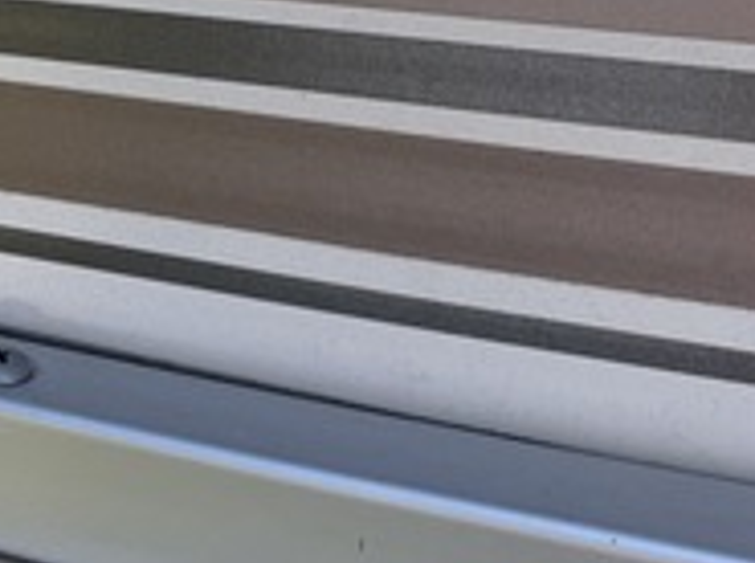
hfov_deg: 23.0
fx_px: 1698
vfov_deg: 17.8
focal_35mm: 78
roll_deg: +1.1
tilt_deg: -6.6
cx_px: -151
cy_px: -147
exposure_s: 1/2232
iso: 80
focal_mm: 6.76
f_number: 1.78
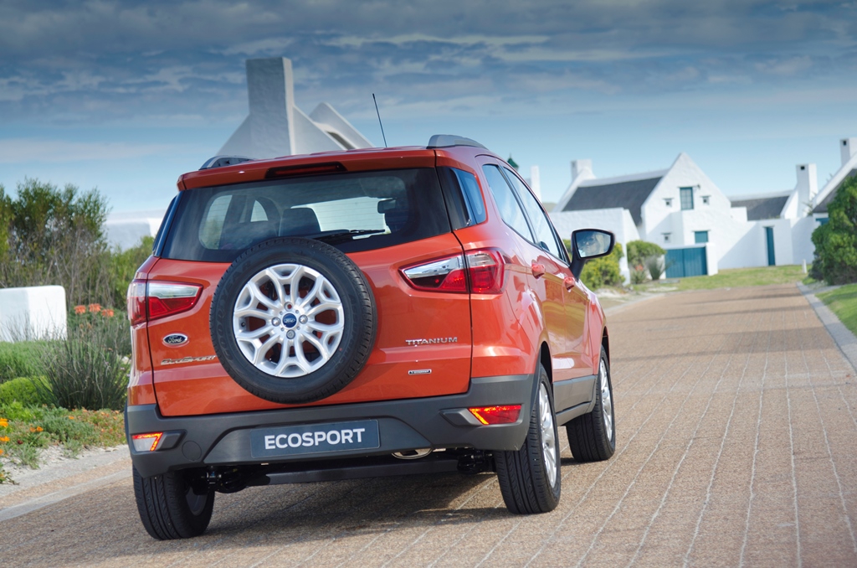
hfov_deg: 22.0
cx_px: 428
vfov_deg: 14.6
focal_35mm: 93
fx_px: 2209
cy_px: 284
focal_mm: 62
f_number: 3.8
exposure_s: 1/125
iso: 125
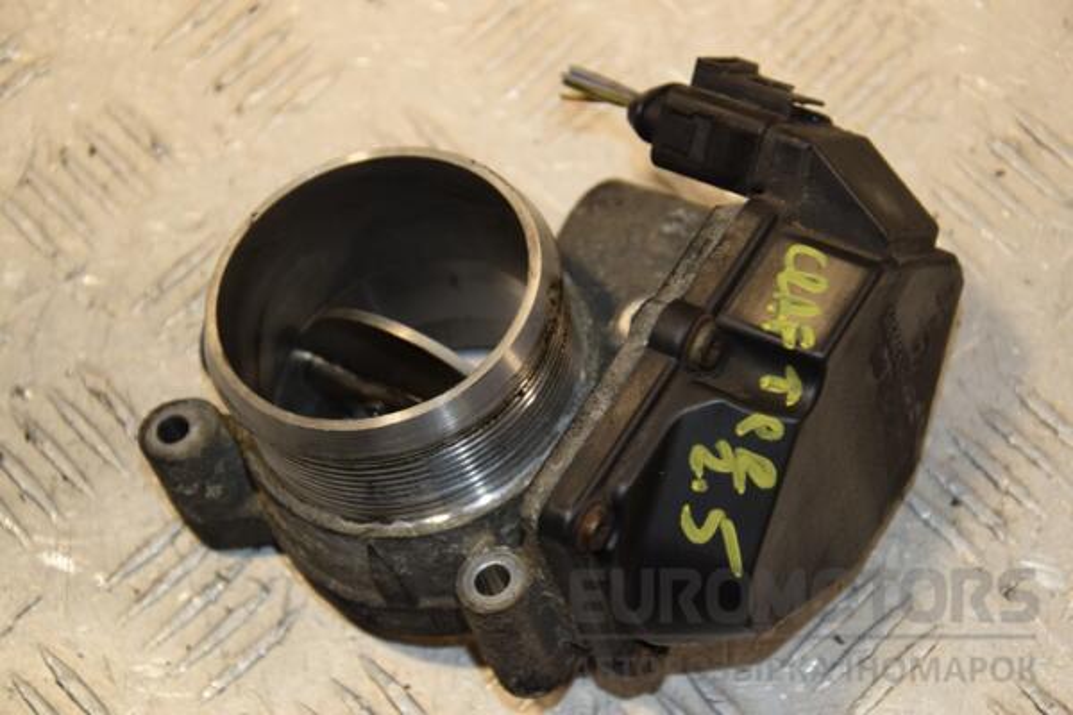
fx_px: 3129
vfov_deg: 13.0
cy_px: 358
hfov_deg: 19.5
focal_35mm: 105
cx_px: 536
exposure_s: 1/200
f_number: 6.3
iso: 800
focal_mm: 70
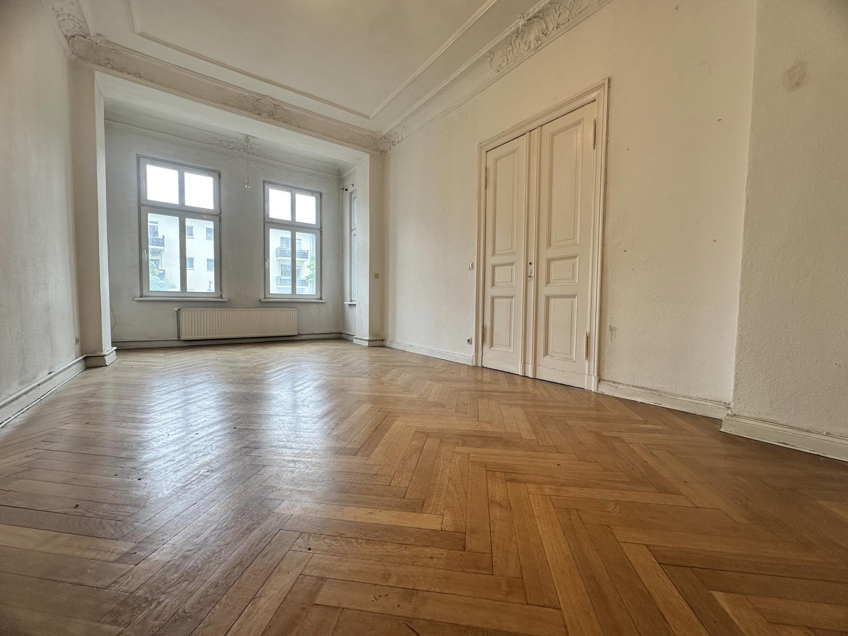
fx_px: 343
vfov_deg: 85.7
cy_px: 318
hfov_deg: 102.1
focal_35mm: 14
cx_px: 424
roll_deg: -1.1
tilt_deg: -2.4
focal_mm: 2.22
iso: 80
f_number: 2.2
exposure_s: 1/99
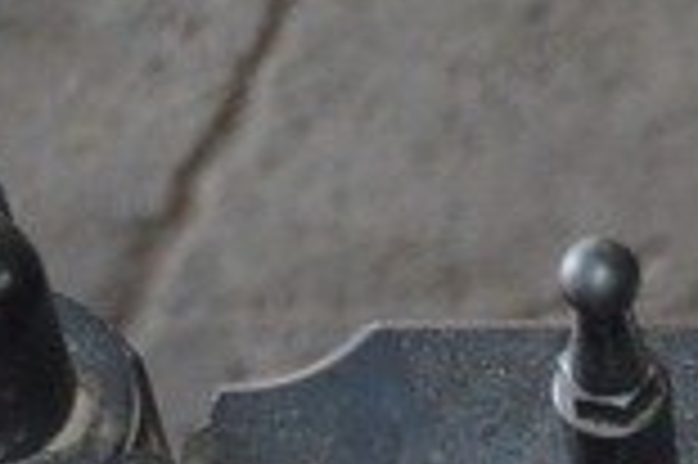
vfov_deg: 6.4
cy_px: 1277
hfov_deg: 10.3
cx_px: 693
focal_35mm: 198
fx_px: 3835
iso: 1100
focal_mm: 20
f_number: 3.8
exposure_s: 1/30
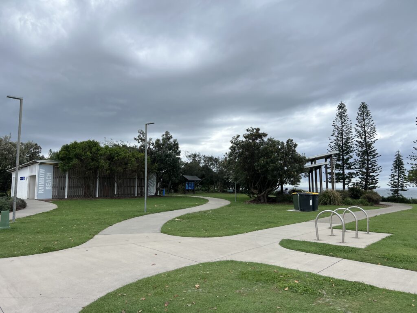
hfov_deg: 67.3
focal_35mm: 26
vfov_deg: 53.1
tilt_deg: +3.6
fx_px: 313
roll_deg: -1.1
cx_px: 208
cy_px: 156
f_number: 1.5
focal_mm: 5.7
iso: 50
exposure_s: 1/3257
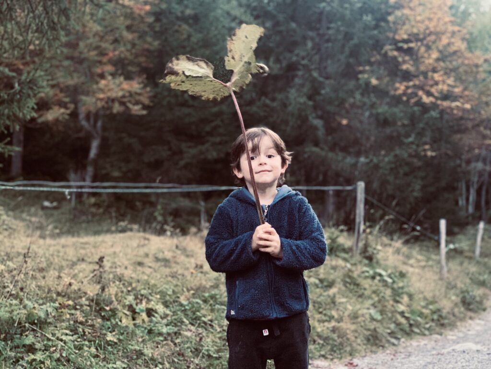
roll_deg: +2.7
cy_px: 184
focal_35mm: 52
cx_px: 246
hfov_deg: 36.8
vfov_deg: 28.0
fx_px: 738
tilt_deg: +4.3
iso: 500
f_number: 2.4
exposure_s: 1/40
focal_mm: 6
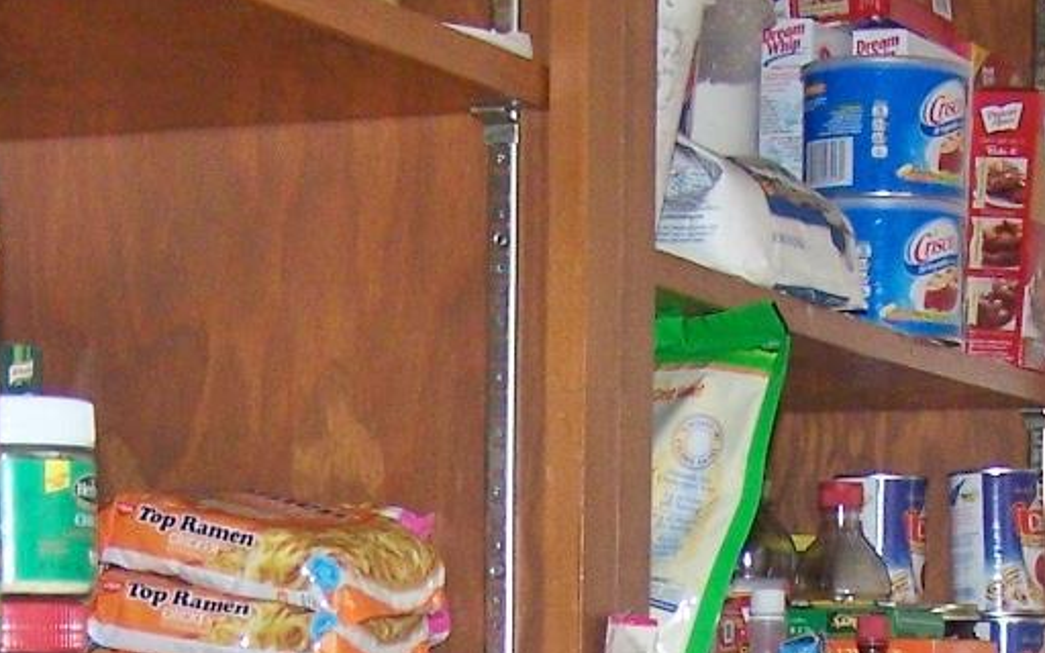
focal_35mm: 122
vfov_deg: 10.2
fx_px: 3475
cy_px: 1102
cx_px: 810
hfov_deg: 17.0
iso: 140
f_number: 2.8
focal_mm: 6.3
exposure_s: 1/60
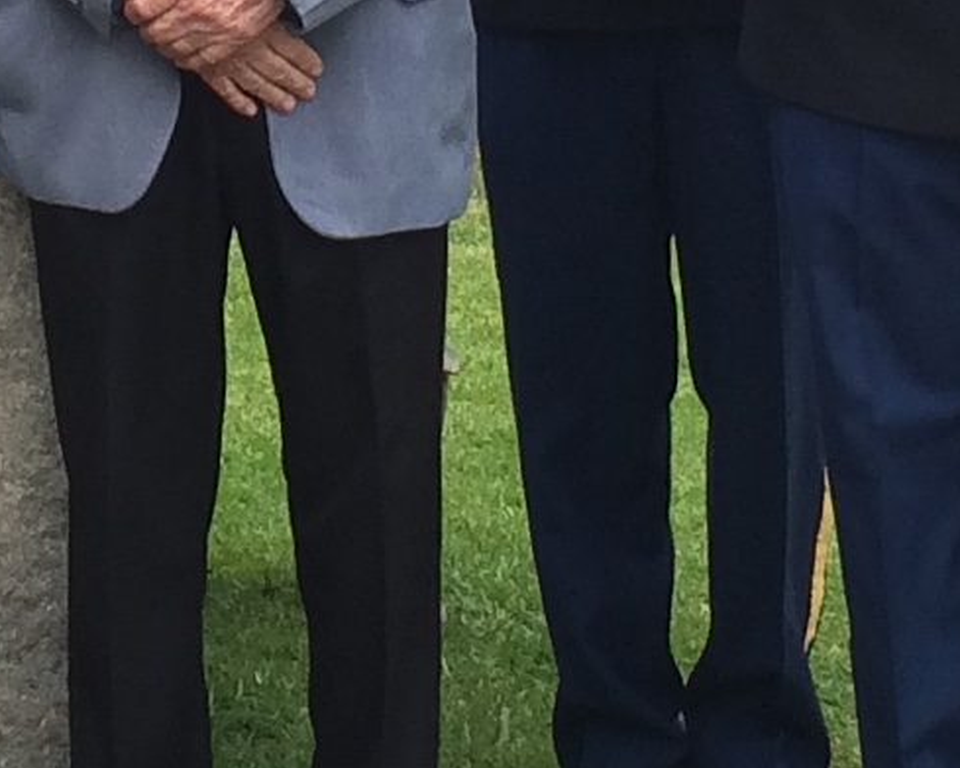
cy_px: -583
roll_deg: +1.7
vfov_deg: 7.9
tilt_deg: -2.1
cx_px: 259
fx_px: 5369
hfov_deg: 10.2
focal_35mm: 189
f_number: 2.2
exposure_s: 1/789
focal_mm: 4.15
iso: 32
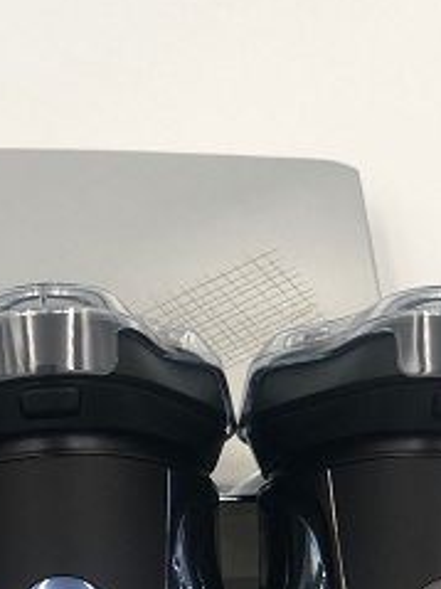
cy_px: 725
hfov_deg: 10.2
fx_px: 2465
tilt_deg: -50.7
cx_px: 64
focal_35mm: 145
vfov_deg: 13.2
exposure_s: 1/75
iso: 16
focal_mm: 6
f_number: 2.4
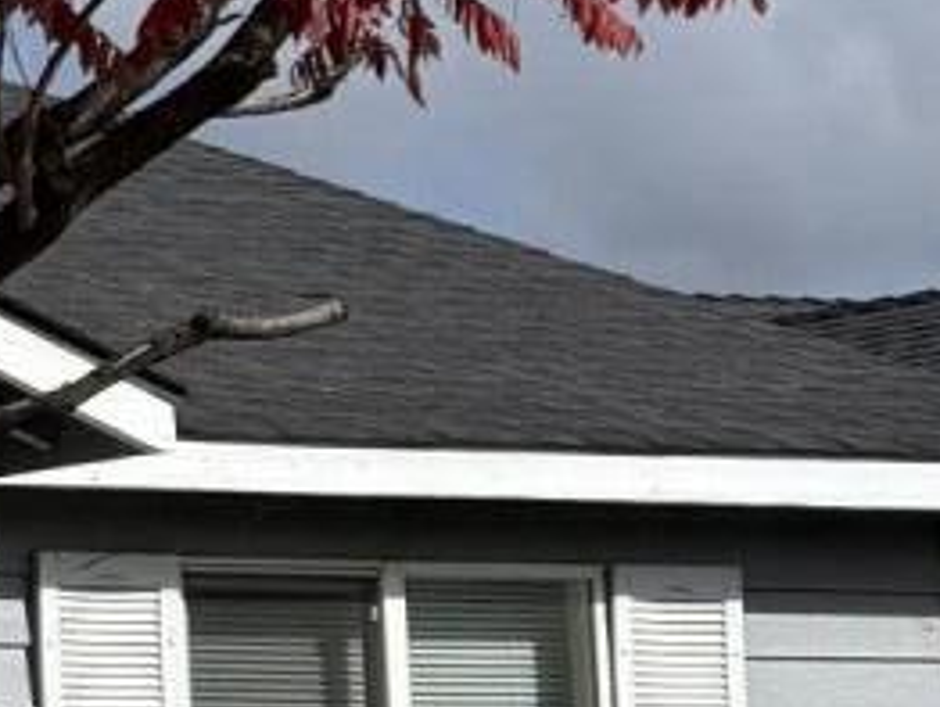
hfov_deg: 8.1
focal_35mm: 183
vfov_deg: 8.1
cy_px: 599
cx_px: -2436
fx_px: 4974
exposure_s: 1/7353
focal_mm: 6.76
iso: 80
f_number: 1.78
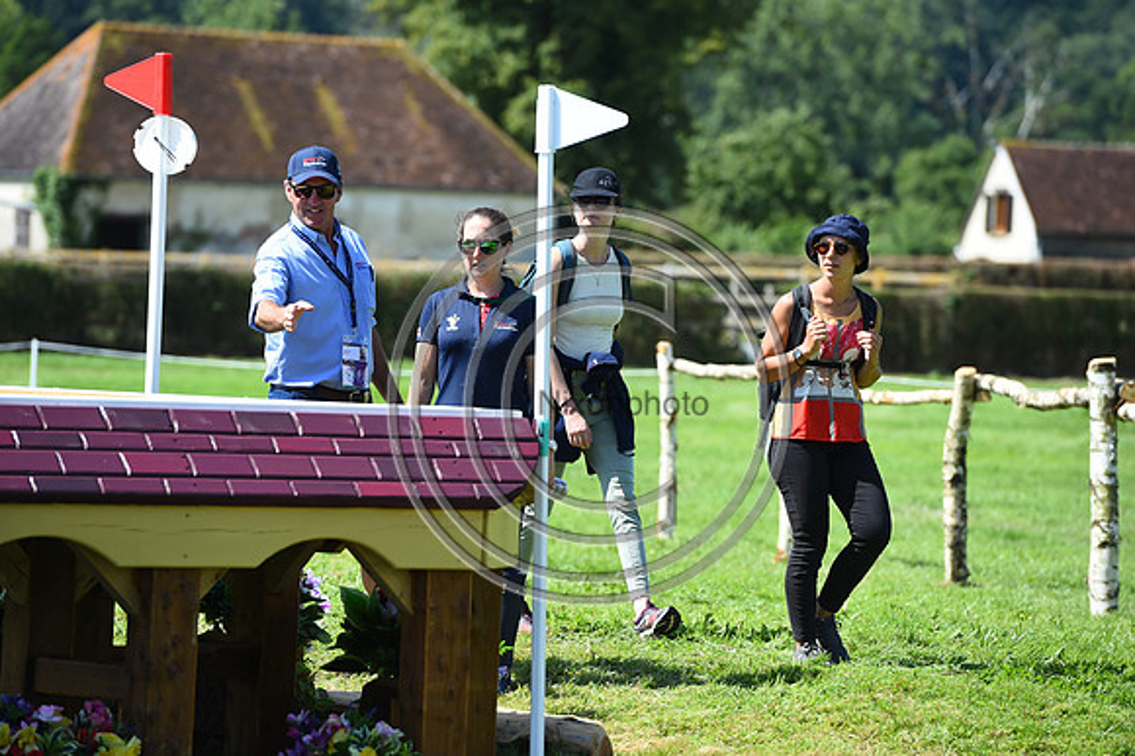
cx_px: 568
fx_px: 6302
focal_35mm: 200
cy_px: 378
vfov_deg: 6.9
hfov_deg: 10.3
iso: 250
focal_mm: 200
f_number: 5
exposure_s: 1/1000
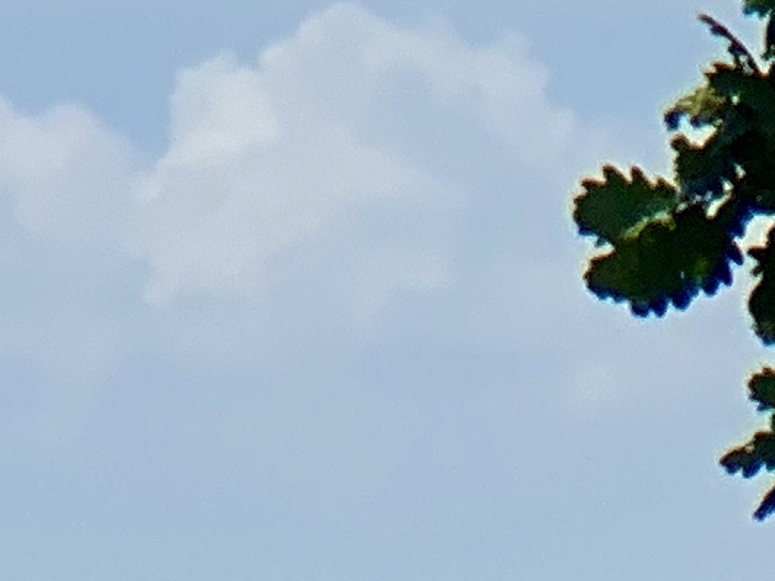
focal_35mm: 395
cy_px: 1546
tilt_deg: -1.7
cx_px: -152
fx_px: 8841
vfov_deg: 3.7
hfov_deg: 5.0
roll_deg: -0.3
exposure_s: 1/2283
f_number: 2.4
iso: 16
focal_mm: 6
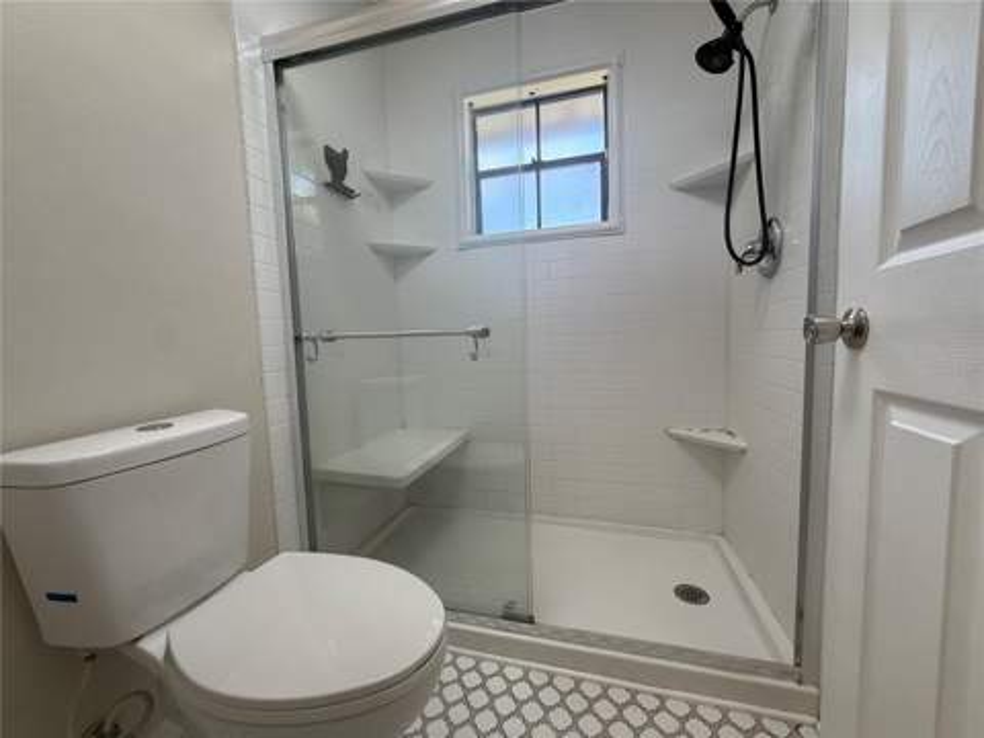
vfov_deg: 85.7
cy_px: 369
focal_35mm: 14
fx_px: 398
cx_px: 492
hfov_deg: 102.1
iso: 100
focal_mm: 2.22
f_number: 2.2
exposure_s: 1/120
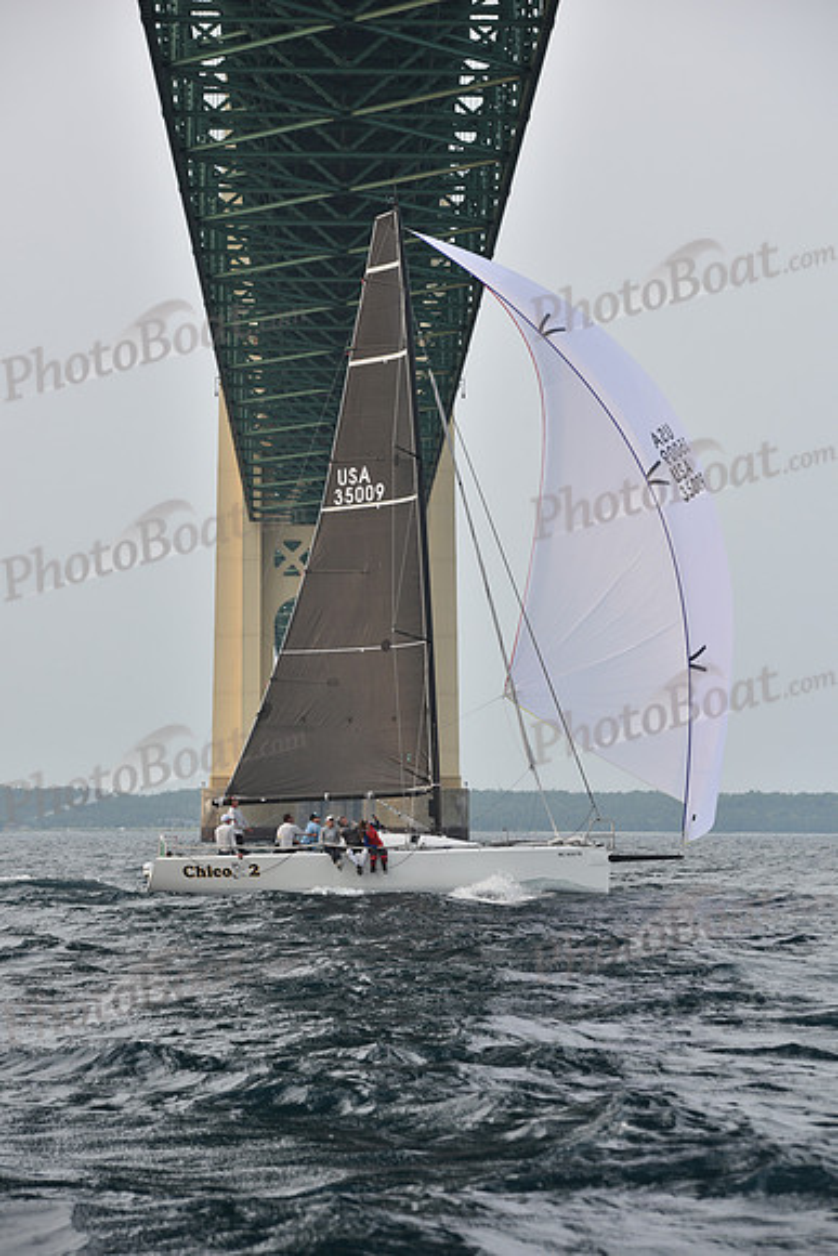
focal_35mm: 110
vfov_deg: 18.6
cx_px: 419
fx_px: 3838
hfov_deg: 12.5
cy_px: 628
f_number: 5.6
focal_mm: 110
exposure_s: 1/1000
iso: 250
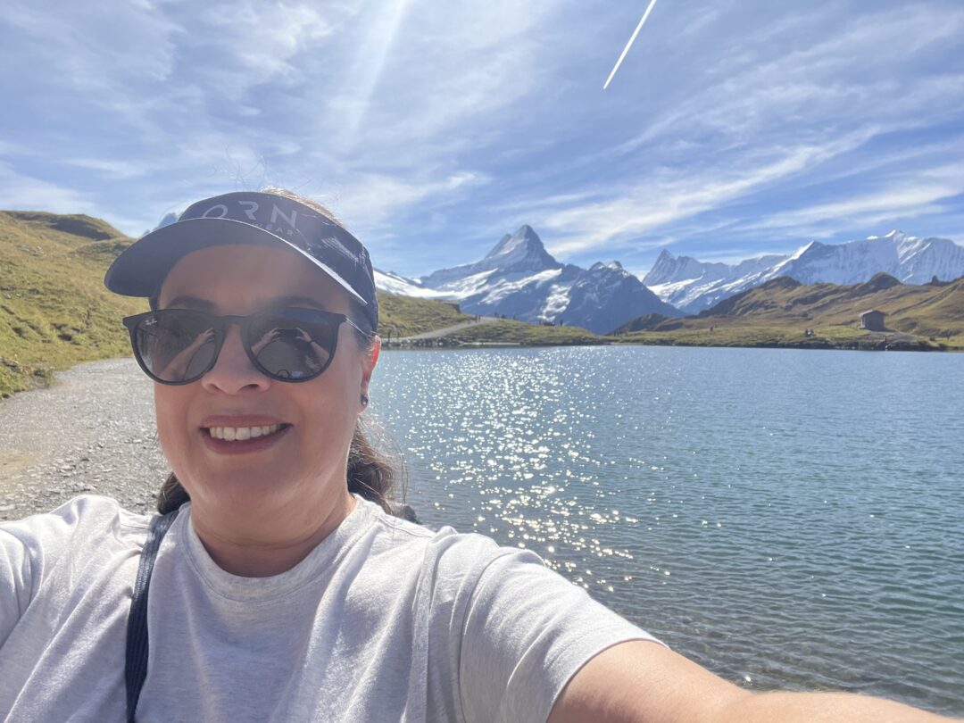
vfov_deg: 58.9
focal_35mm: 23
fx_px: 641
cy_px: 362
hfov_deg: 73.9
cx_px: 482
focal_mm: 2.71
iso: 32
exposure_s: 1/1058
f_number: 2.2
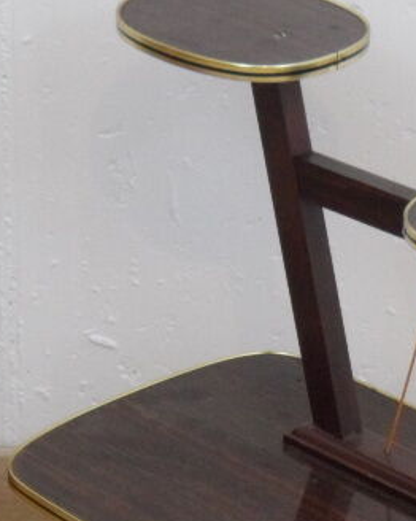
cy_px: 519
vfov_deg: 10.5
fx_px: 2819
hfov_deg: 8.4
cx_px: 433
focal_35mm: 183
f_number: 5.2
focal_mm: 11.2
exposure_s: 1/15
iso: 400
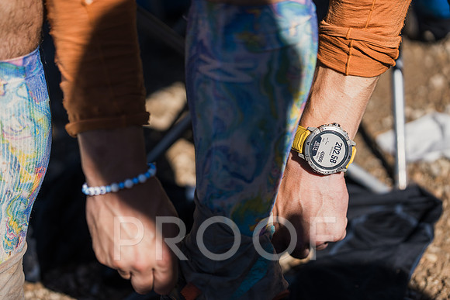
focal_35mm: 81
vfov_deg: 16.9
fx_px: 1012
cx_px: 225
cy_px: 150
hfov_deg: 25.1
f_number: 2
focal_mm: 79
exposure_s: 1/4000
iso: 100
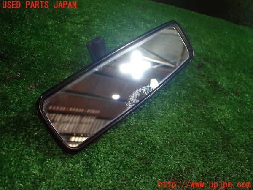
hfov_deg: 60.0
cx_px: 126
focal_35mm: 30
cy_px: 95
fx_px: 219
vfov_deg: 46.8
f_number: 2.3
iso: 320
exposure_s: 1/125
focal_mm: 5.4
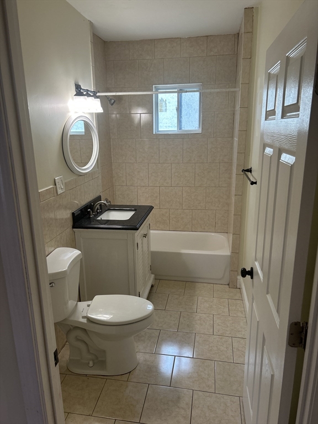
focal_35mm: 26
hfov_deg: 53.1
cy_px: 212
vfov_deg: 67.3
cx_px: 159
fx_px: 318
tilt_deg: -15.6
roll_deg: -0.5
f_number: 1.5
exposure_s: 1/60
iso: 64
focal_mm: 5.7
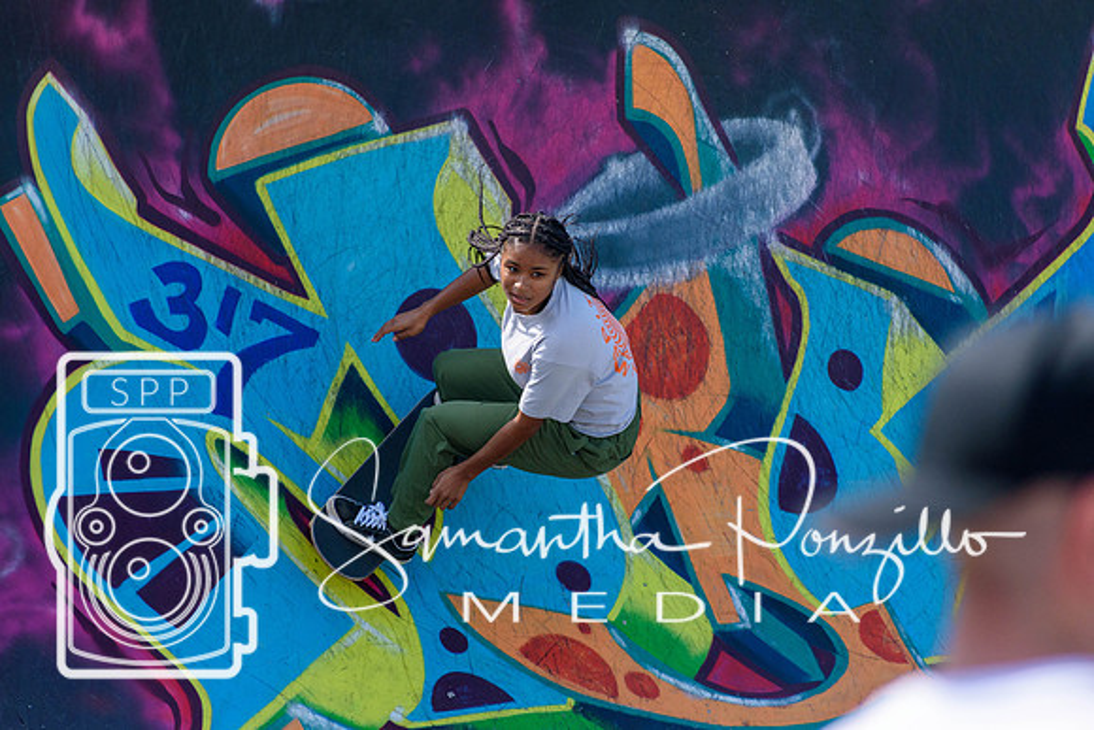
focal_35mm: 360
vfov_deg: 3.8
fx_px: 10942
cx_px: 547
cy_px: 365
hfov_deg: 5.7
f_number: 6
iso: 400
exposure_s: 1/1600
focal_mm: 240
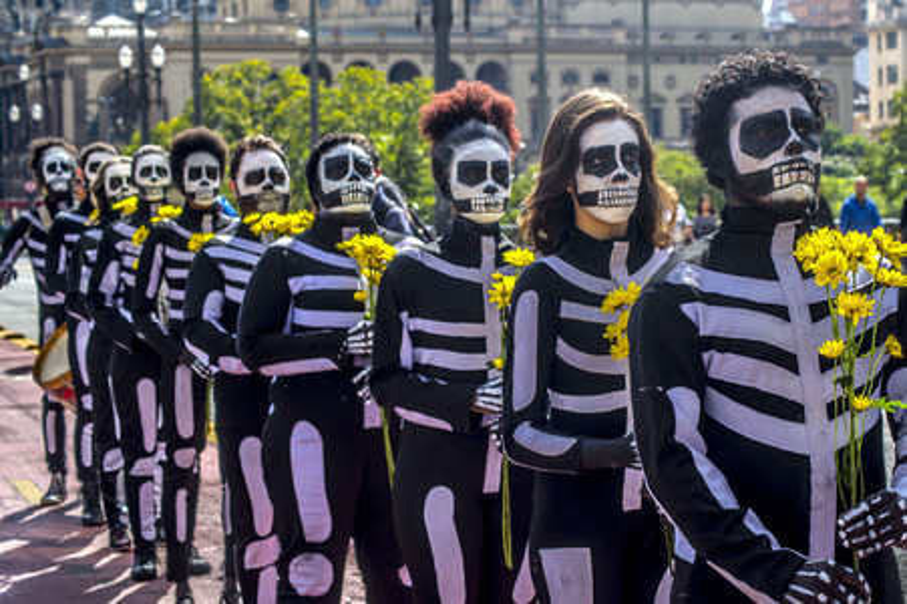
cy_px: 302
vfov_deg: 19.4
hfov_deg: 28.9
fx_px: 1762
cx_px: 454
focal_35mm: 70
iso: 100
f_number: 9
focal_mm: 70
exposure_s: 1/320
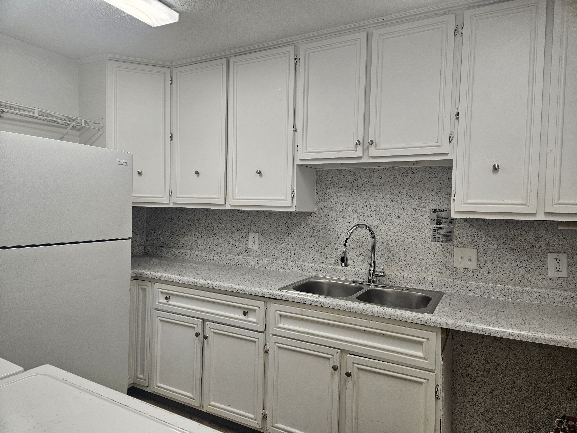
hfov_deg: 73.9
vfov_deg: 58.9
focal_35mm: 23
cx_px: 288
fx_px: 383
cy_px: 216
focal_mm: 5.4
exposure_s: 1/120
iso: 80
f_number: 1.8
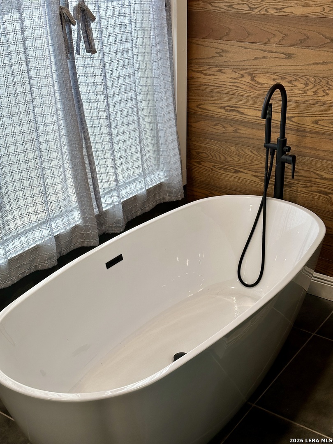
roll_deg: +0.2
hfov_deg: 30.3
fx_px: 616
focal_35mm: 48
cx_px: 166
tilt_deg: -23.8
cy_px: 222
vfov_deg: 39.7
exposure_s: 1/120
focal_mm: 6.86
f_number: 1.78
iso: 100
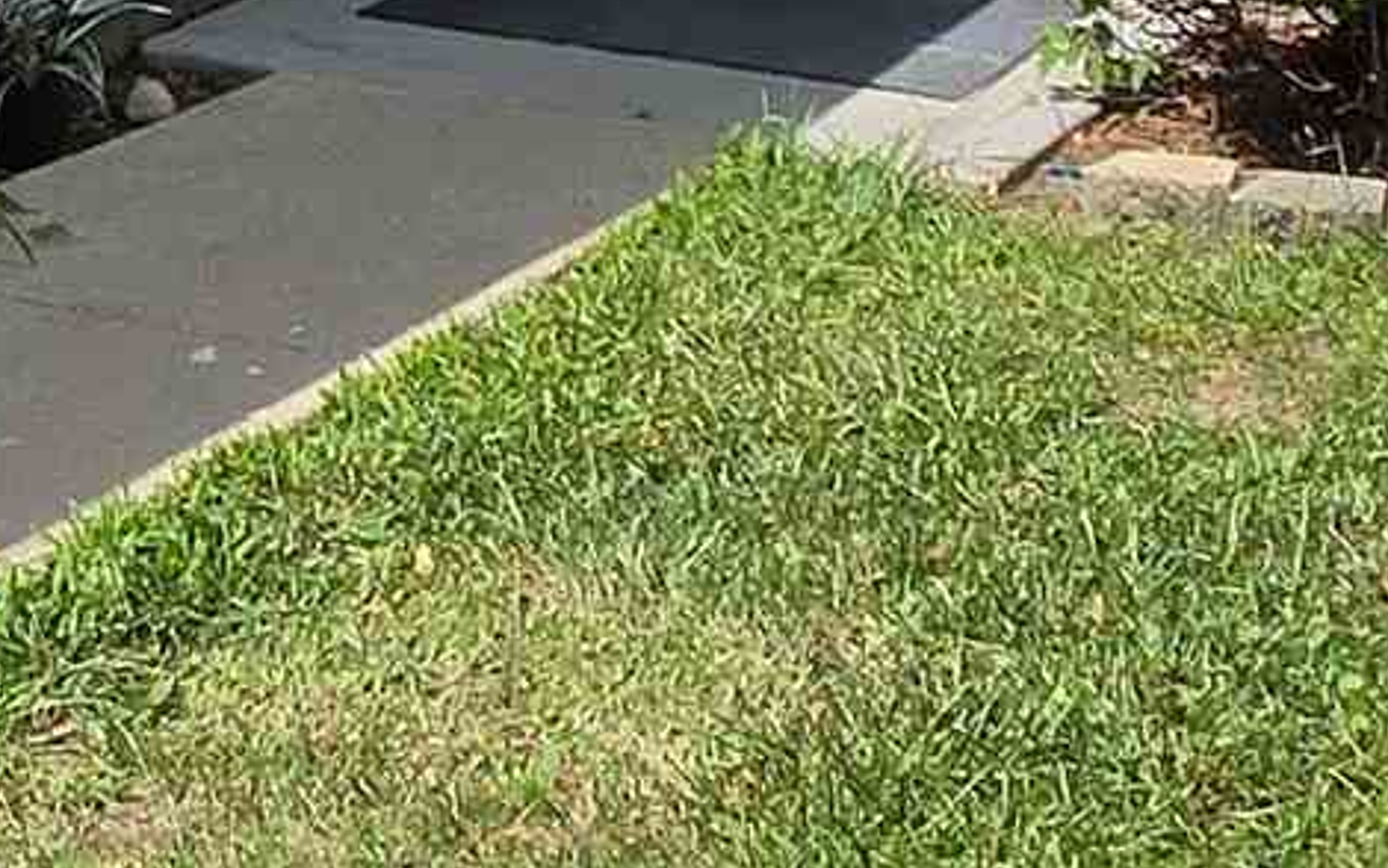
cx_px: 289
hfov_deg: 22.7
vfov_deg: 13.0
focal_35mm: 90
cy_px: -732
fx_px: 3405
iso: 100
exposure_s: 1/3758
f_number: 2.2
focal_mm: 2.2
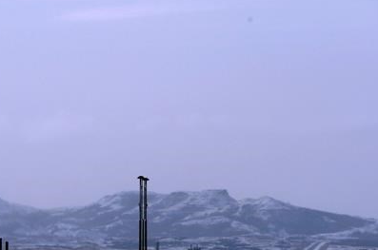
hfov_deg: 8.0
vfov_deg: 5.3
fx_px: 2702
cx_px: 97
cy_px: 183
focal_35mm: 258
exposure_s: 1/500
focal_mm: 105
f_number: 11
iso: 200
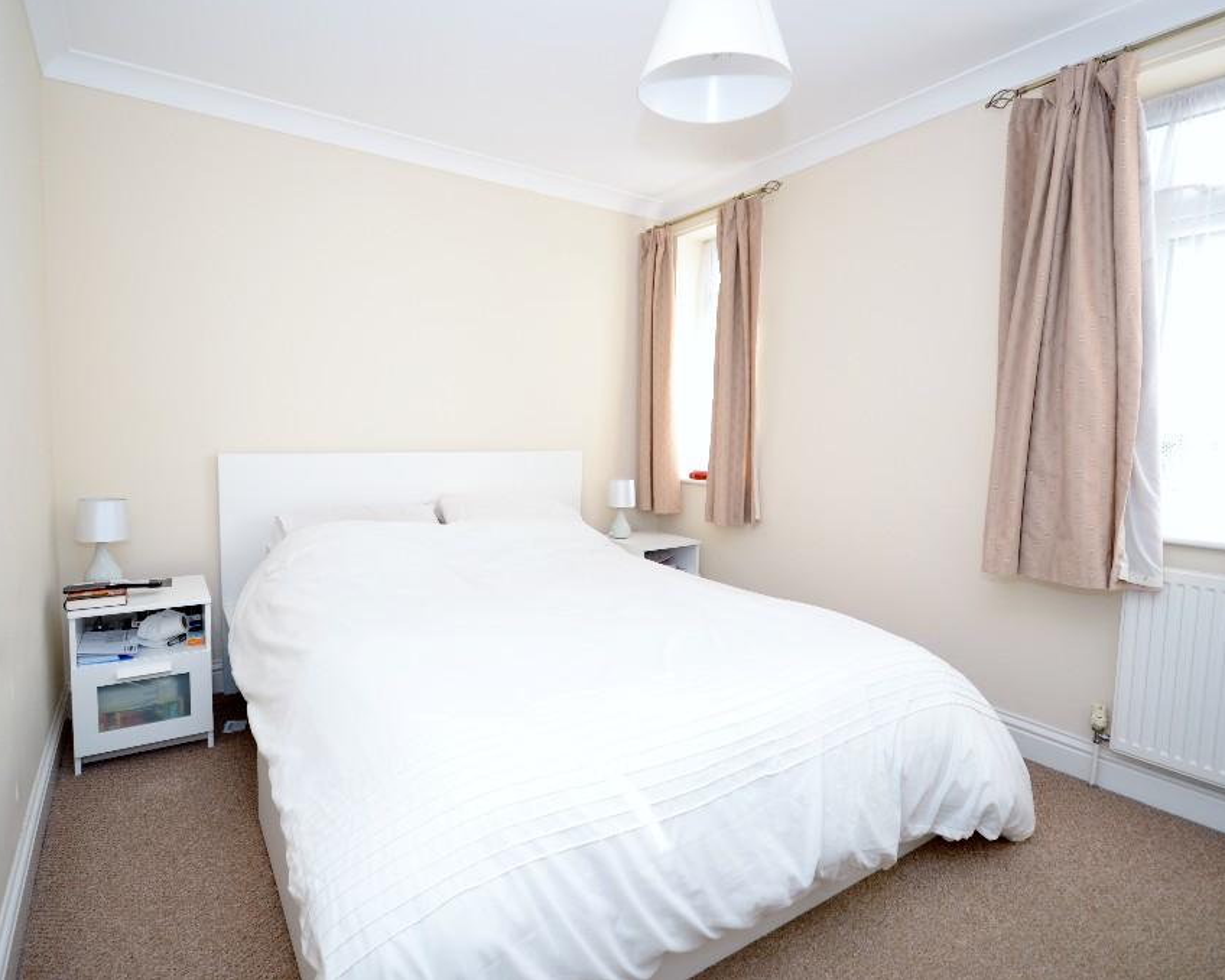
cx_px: 571
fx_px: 616
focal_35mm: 17
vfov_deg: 77.0
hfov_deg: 89.5
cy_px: 488
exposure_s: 1/125
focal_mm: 10
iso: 250
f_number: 5.6
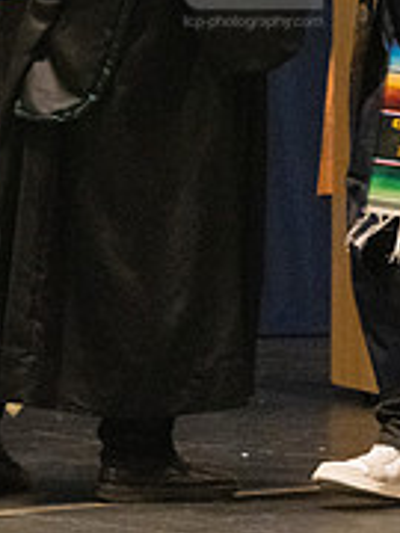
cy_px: -53
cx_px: 253
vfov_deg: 3.4
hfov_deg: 2.6
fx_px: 8859
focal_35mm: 575
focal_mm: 160
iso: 8000
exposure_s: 1/250
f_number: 4.5
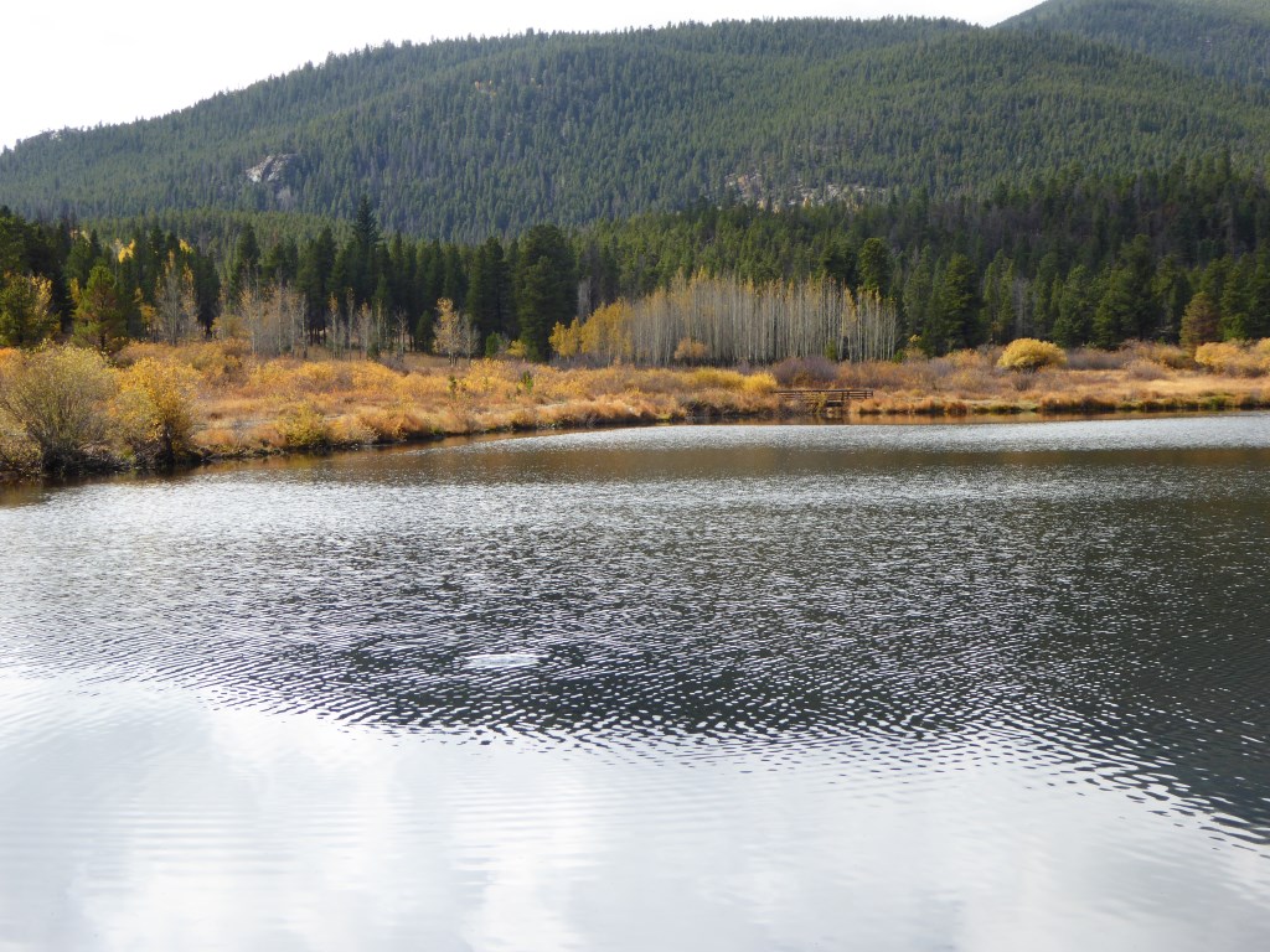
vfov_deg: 21.3
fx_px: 2531
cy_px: 476
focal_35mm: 69
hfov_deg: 28.2
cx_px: 635
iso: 100
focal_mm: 11.7
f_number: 4.4
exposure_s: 1/320
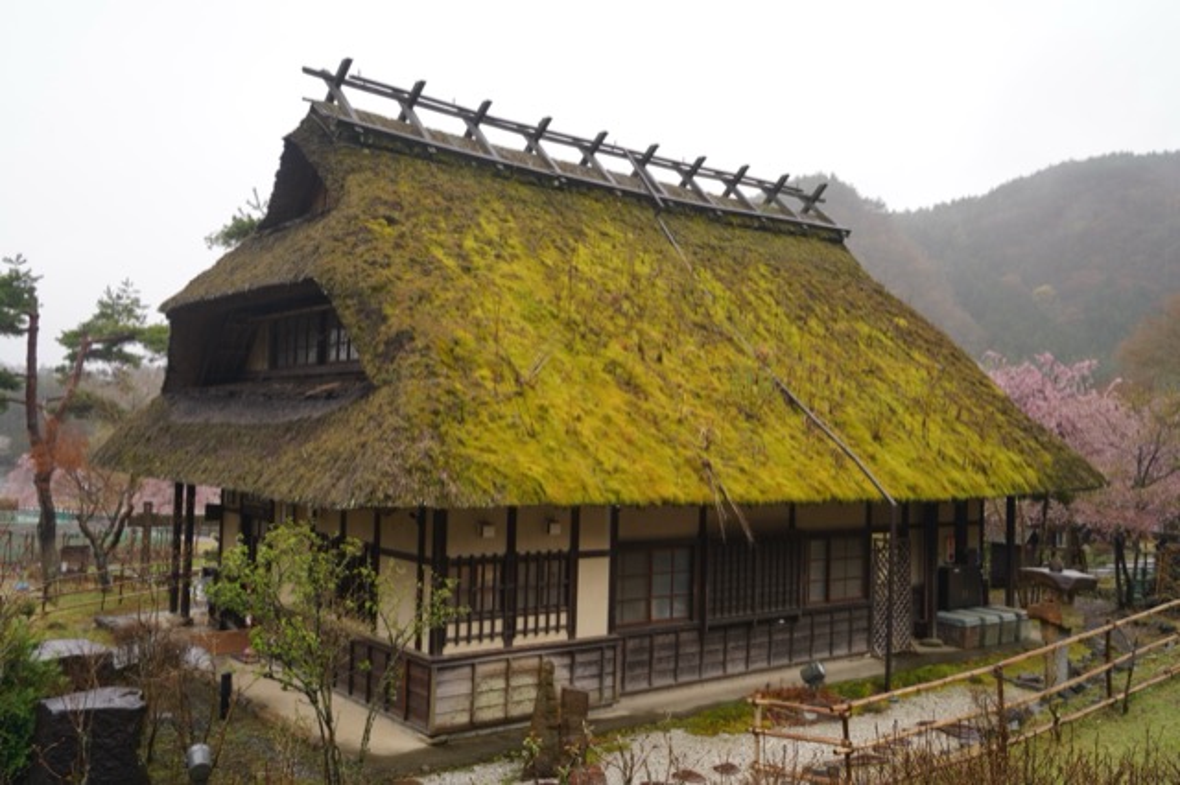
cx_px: 590
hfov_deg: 58.7
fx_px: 1048
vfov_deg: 41.1
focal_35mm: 32
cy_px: 392
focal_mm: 32
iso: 100
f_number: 9
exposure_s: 1/10
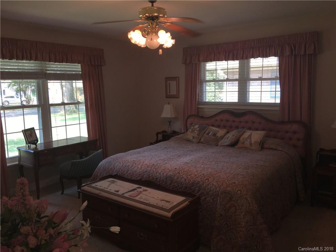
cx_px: 168
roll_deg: +1.1
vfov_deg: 48.2
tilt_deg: -6.5
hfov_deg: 61.7
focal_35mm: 29
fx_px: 281
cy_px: 126
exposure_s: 1/44
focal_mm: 4.15
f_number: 2.2
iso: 25
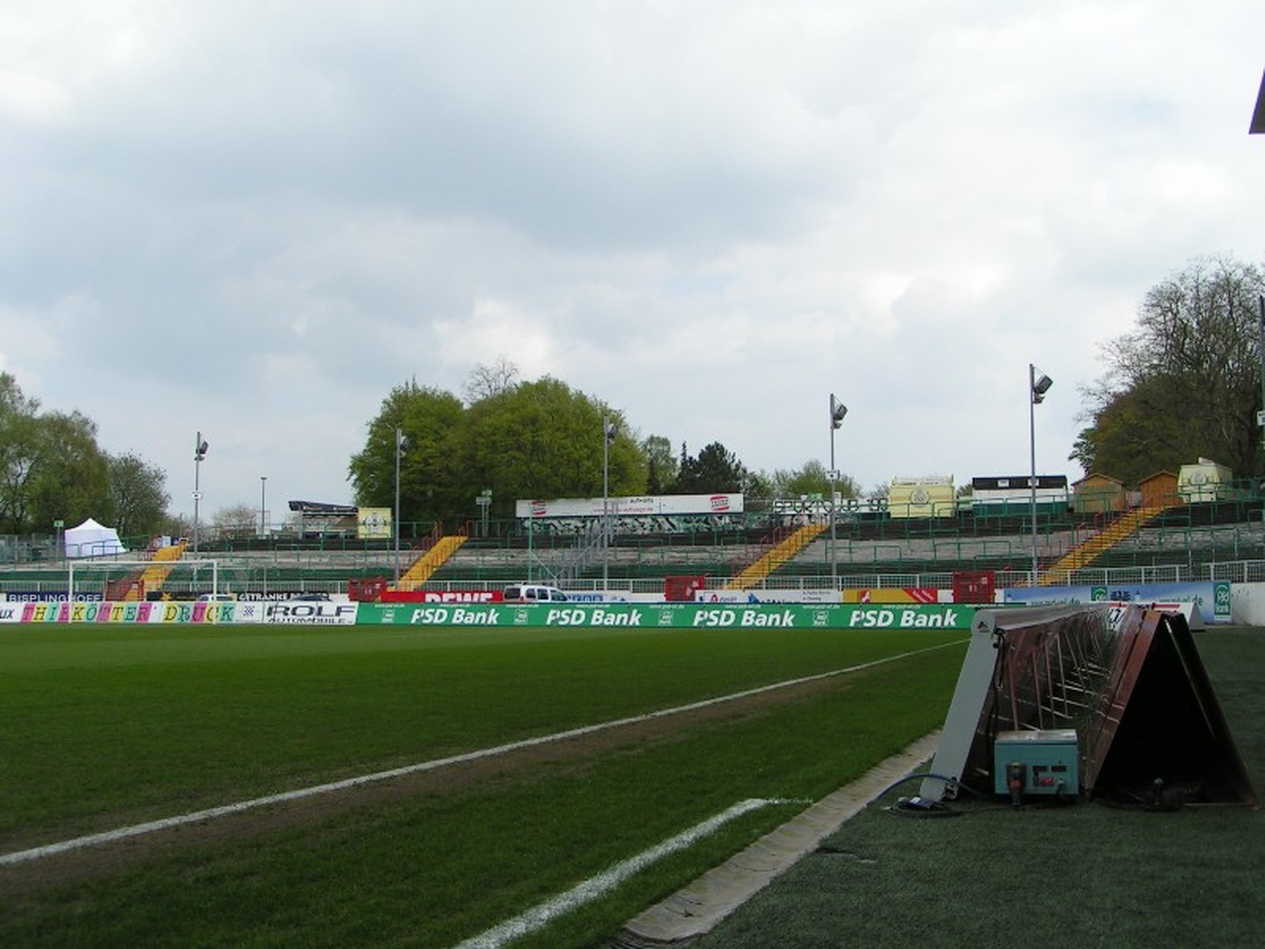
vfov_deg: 37.7
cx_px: 632
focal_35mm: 38
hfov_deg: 49.0
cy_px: 474
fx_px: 1389
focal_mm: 5.8
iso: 50
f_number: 5.6
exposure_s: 1/400
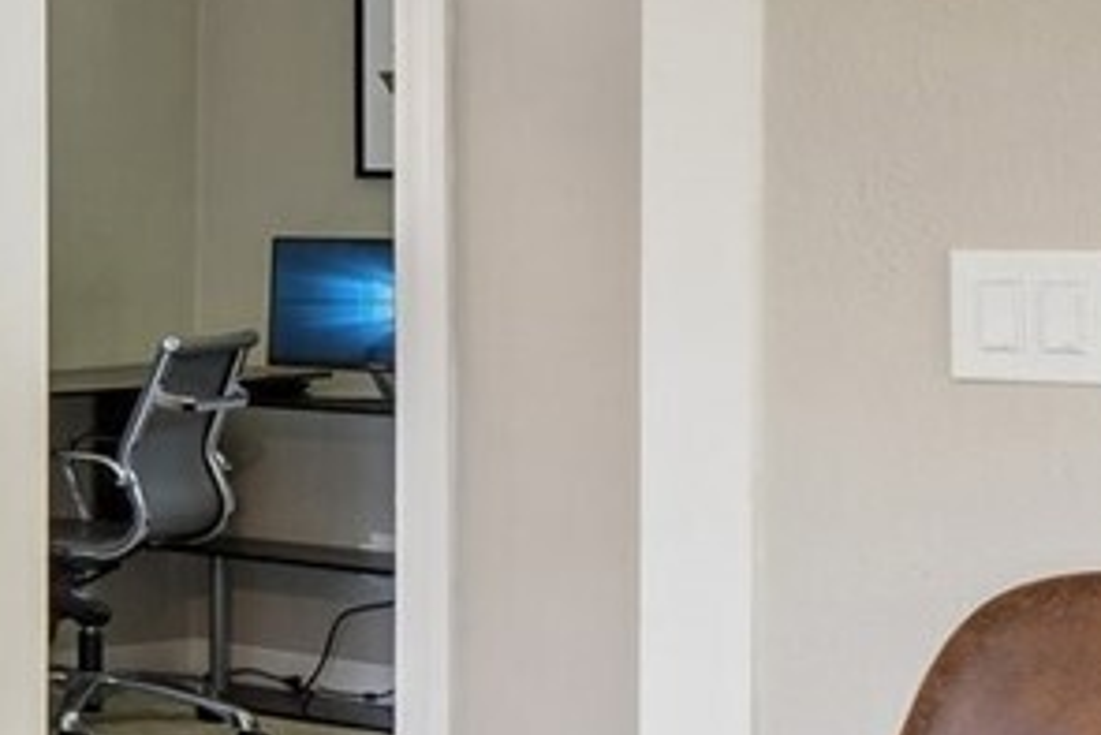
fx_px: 2815
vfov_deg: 14.8
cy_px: 173
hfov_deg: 13.4
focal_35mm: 92
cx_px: -1767
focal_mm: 16
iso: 400
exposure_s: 1/13
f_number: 8
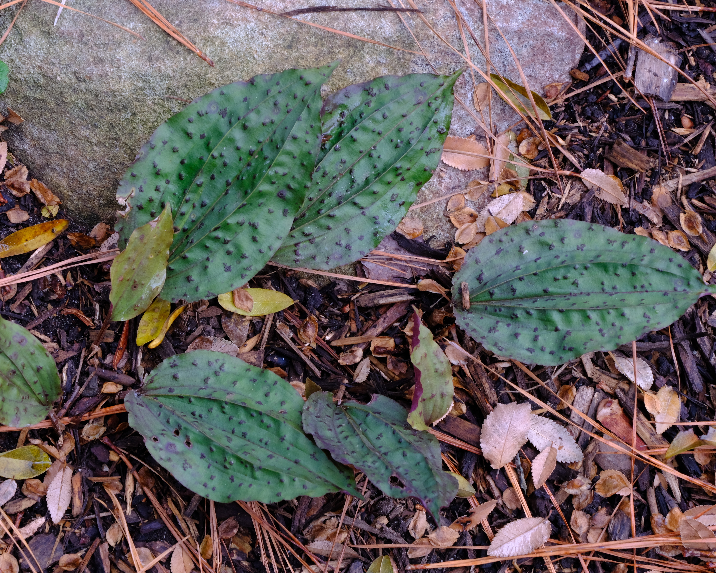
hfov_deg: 14.5
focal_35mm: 133
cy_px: 287
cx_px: 312
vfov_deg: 11.6
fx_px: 2818
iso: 800
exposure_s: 1/4.5
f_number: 14
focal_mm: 78.7
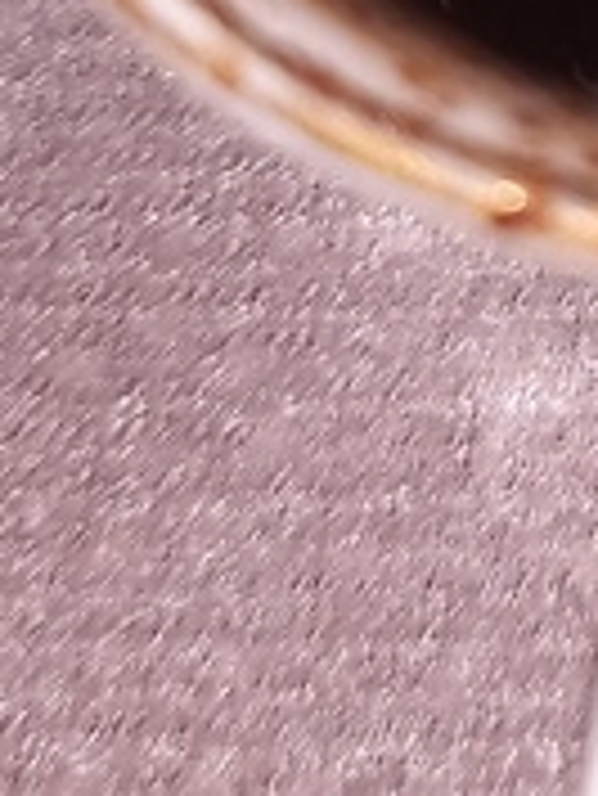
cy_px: -553
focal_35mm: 140
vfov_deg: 13.0
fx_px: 3221
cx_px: 1088
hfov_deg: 10.0
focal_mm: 4
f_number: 1.8
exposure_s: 1/100
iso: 25
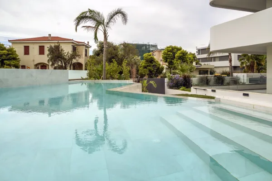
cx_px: 136
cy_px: 90
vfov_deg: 53.1
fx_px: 181
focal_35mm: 24
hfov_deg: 73.7
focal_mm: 24
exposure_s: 1/1600
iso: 320
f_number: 8
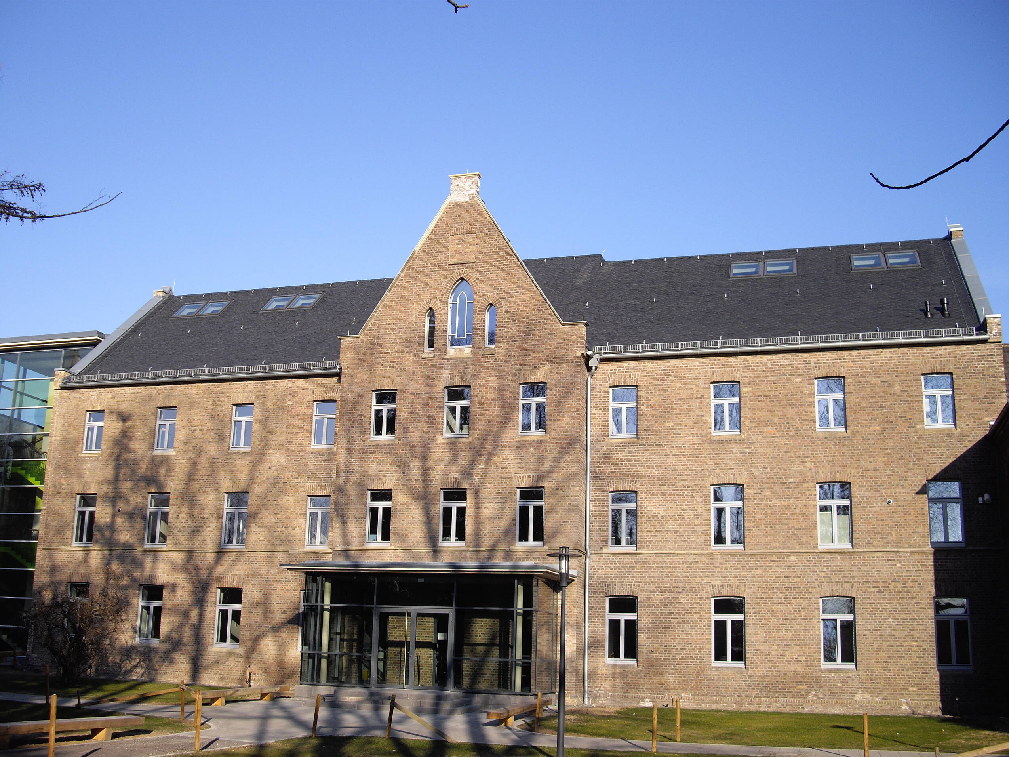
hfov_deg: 49.0
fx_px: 1108
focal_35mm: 38
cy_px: 378
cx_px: 504
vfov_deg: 37.7
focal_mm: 7.9
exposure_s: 1/80
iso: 50
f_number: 8
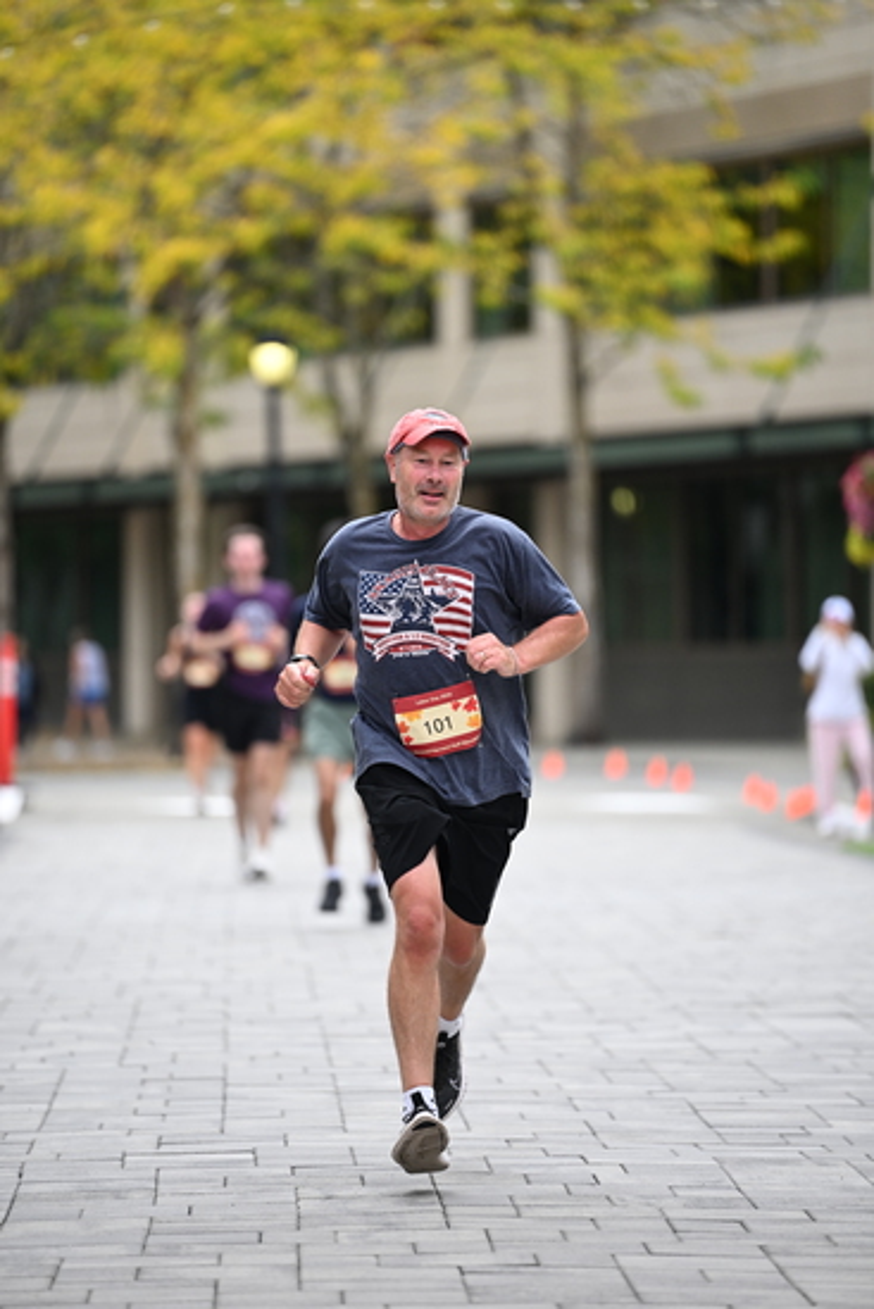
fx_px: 7278
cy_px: 654
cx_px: 437
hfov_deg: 6.9
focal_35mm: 200
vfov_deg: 10.3
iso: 640
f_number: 2.8
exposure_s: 1/2000
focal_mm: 200
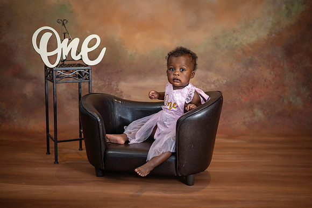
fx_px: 433
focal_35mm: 50
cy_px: 104
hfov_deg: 39.6
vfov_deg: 27.0
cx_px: 156
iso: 250
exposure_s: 1/200
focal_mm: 50
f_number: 2.5
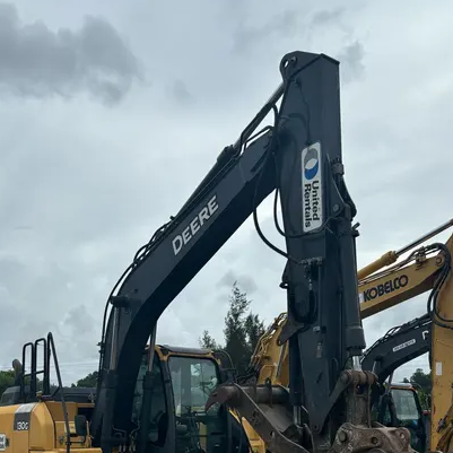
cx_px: 230
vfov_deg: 38.5
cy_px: 364
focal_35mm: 42
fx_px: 622
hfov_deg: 40.0
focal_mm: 5.96
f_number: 1.6
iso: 50
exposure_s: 1/1912
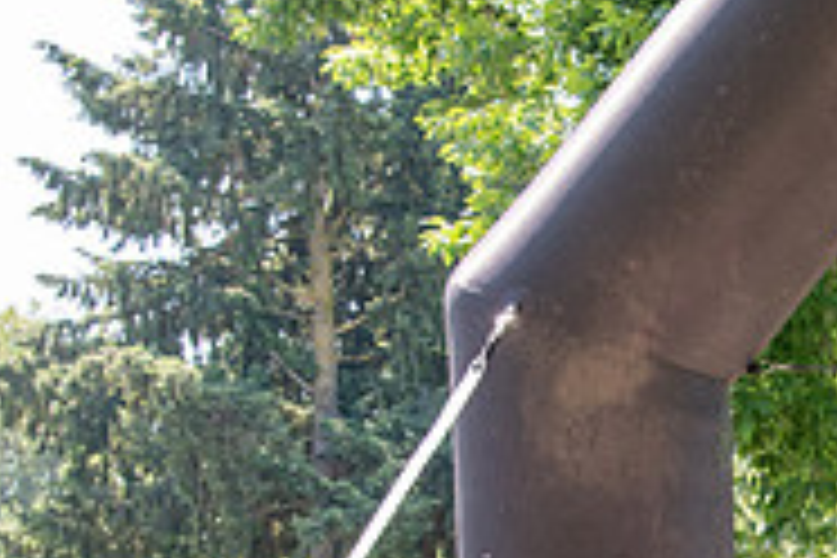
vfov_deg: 11.8
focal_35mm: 112
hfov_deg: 17.5
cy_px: 770
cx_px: 972
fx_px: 2604
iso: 500
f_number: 4
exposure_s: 1/400
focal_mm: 24
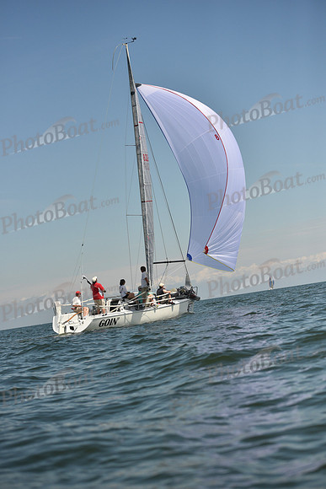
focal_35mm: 70
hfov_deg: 19.5
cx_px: 163
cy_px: 244
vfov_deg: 28.8
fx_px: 950
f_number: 3.5
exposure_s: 1/8000
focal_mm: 70
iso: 320
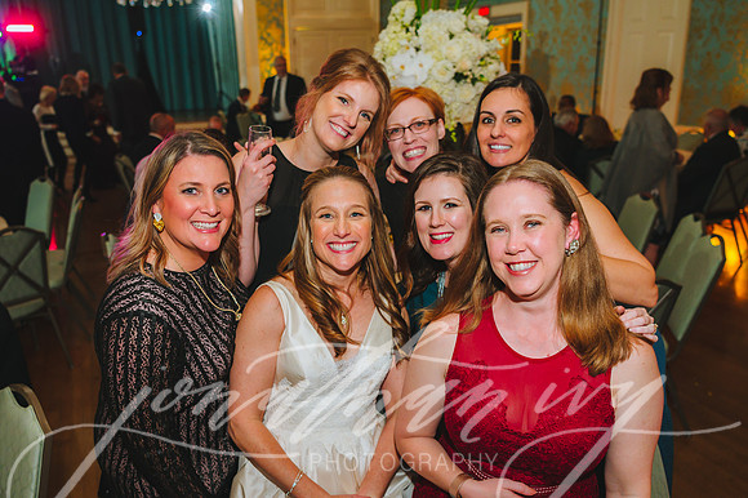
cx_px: 349
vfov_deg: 42.0
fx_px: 646
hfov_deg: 60.1
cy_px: 287
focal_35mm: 31
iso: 1250
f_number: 2.8
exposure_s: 1/80
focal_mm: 24
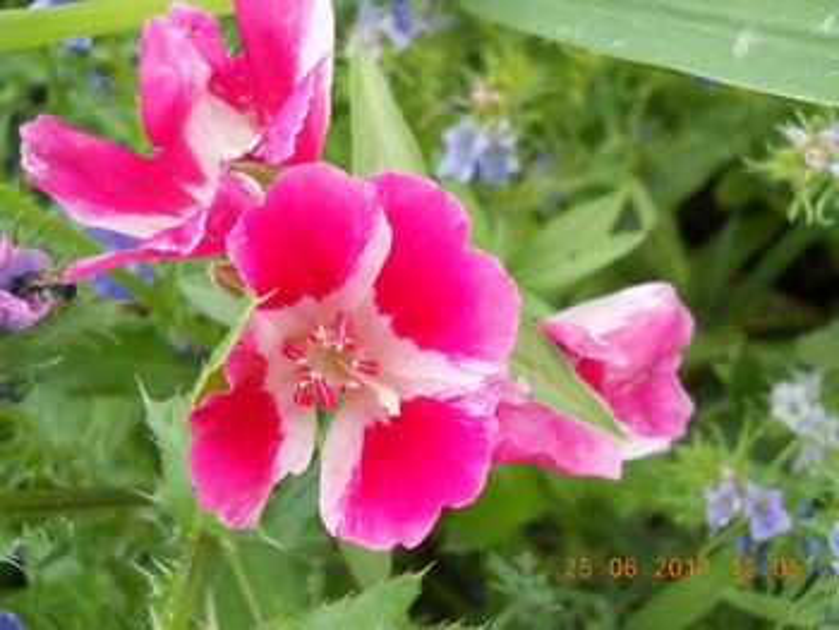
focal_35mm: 41
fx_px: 994
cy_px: 315
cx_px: 420
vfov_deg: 35.2
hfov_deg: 45.7
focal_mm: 6.72
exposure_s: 1/80
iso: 80
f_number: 3.1
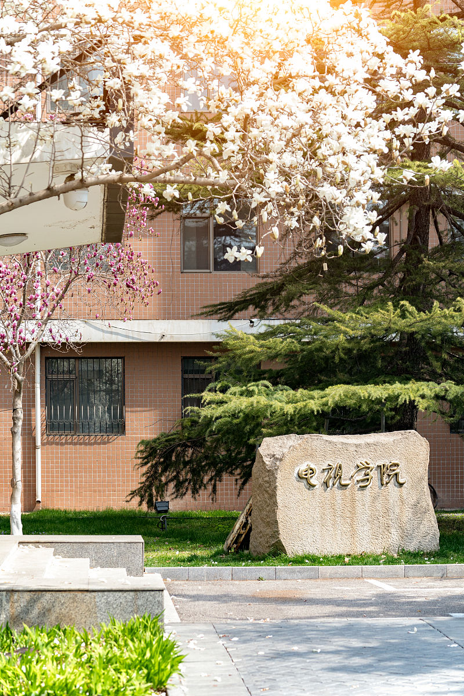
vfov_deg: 23.1
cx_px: 232
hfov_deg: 15.5
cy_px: 348
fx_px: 1701
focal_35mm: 88
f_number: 5.6
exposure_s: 1/1000
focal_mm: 88
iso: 200
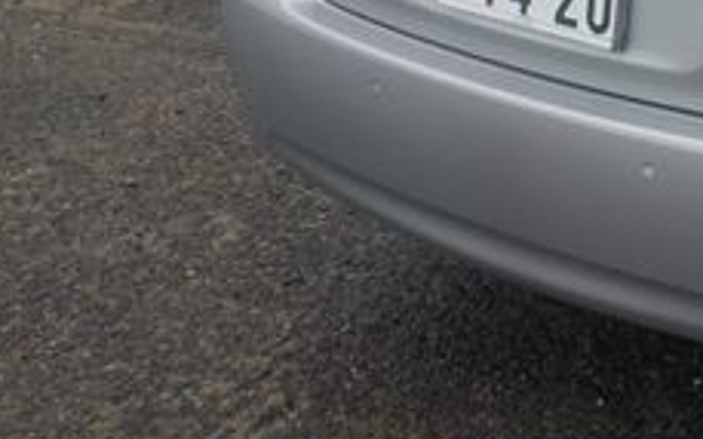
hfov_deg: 21.1
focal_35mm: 89
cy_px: -157
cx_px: 915
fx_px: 1705
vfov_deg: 14.0
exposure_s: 1/640
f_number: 3.3
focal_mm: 4.1
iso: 125
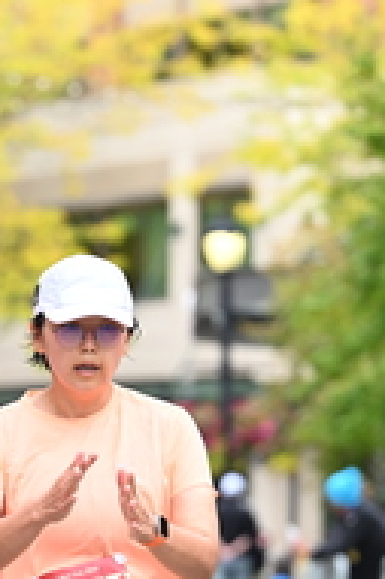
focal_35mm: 303
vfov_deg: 6.8
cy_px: 485
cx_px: 56
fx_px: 4869
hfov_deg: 4.5
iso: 640
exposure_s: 1/1600
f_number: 2.8
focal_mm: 105
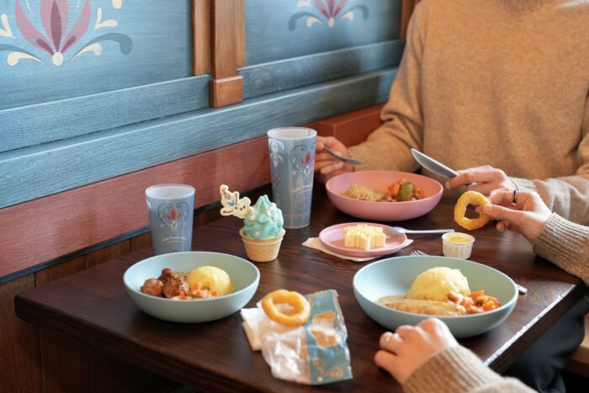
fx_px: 818
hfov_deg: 39.6
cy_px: 196
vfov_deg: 27.0
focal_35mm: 50
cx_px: 294
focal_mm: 50
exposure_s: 1/30
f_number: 3.5
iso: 1250
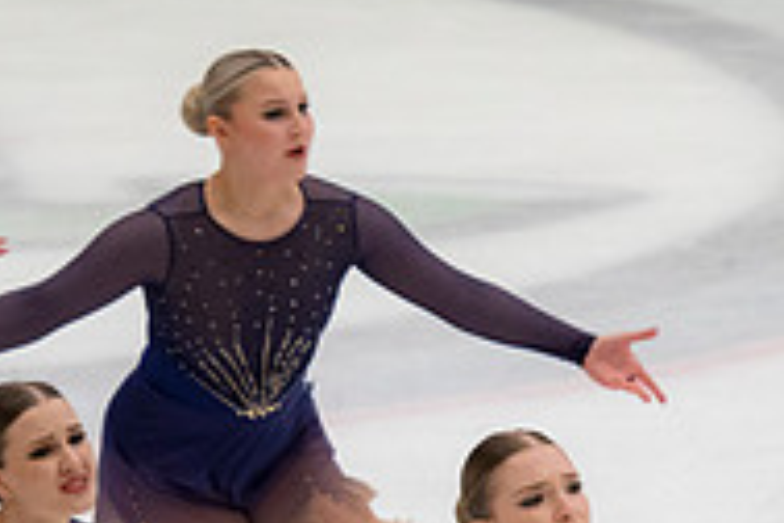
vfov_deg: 2.3
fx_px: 13066
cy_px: 774
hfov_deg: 3.4
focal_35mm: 600
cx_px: 431
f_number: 5.6
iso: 1000
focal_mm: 130
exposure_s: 1/320
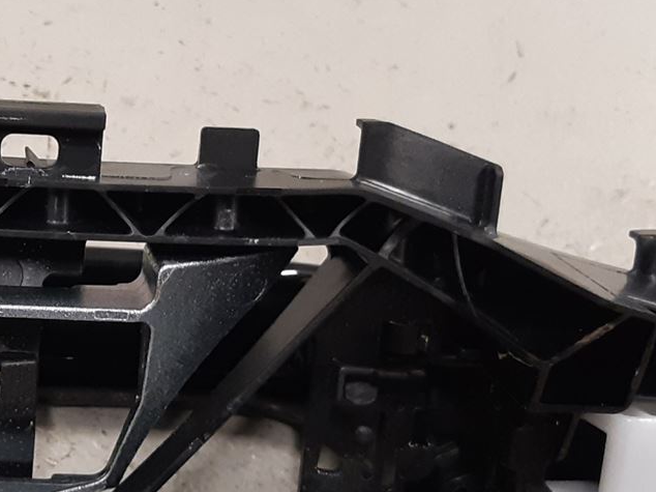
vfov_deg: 17.5
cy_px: 326
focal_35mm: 84
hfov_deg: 22.3
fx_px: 1591
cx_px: -22
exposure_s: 1/50
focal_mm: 3.93
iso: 200
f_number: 1.7
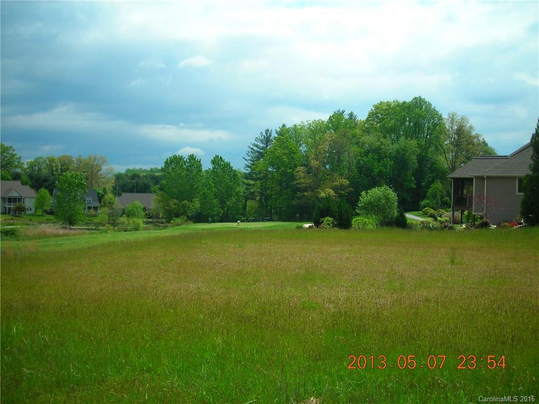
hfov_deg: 49.0
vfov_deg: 37.7
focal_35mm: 38
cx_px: 270
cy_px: 202
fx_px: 592
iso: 50
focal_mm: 6.3
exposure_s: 1/211
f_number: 6.4
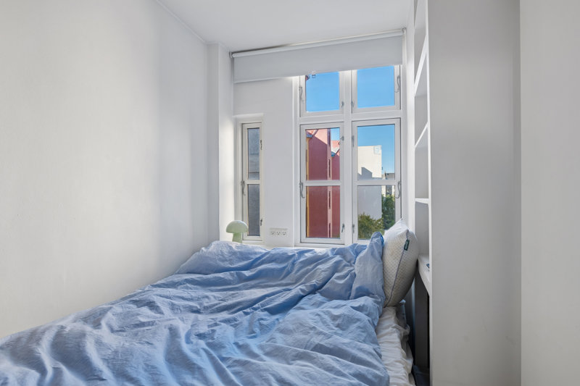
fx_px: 306
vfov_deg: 64.5
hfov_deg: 86.9
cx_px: 290
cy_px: 193
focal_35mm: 19
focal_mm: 19
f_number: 8
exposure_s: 1/13
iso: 160
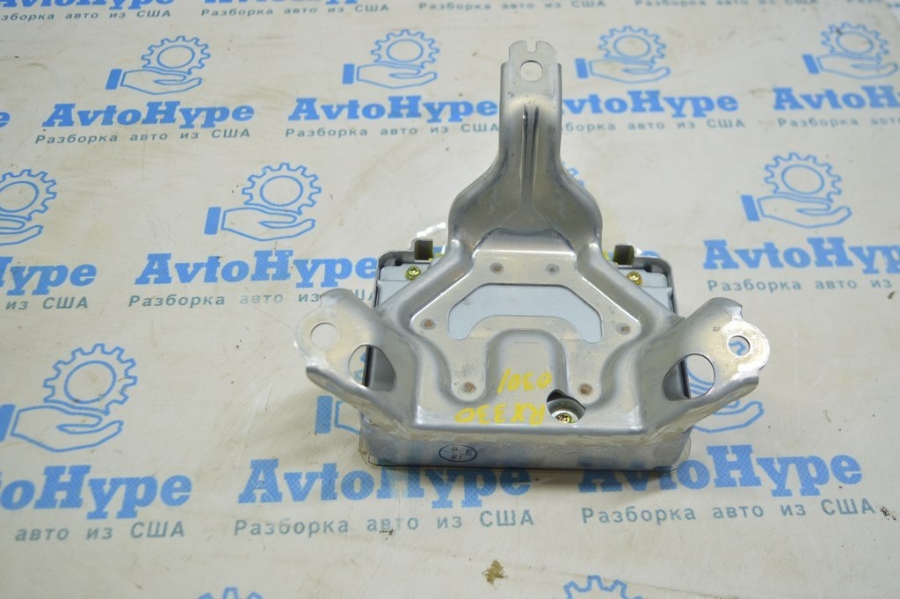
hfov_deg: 53.2
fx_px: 899
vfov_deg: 36.8
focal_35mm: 36
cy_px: 300
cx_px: 450
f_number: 4
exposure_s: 1/50
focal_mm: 24
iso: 400
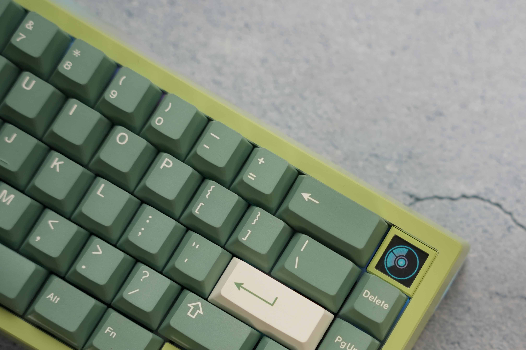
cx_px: 366
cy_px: 286
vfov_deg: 14.4
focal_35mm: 95
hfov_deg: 21.4
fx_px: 1384
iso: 320
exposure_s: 1/800
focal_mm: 54.4
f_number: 2.8
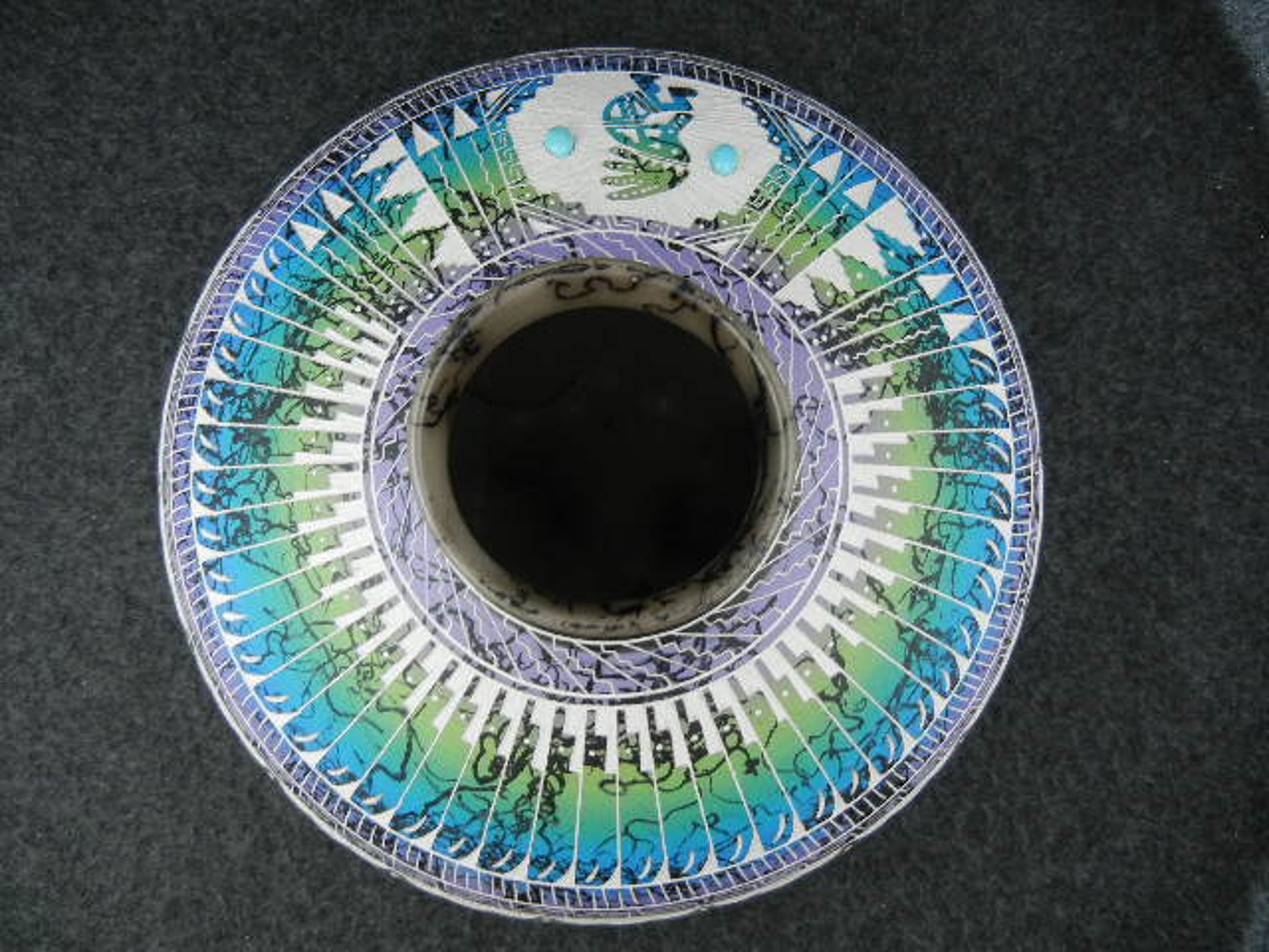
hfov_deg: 60.0
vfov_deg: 46.8
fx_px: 1100
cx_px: 634
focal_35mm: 30
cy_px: 476
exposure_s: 1/20.4
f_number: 3.5
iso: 400
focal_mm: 5.4
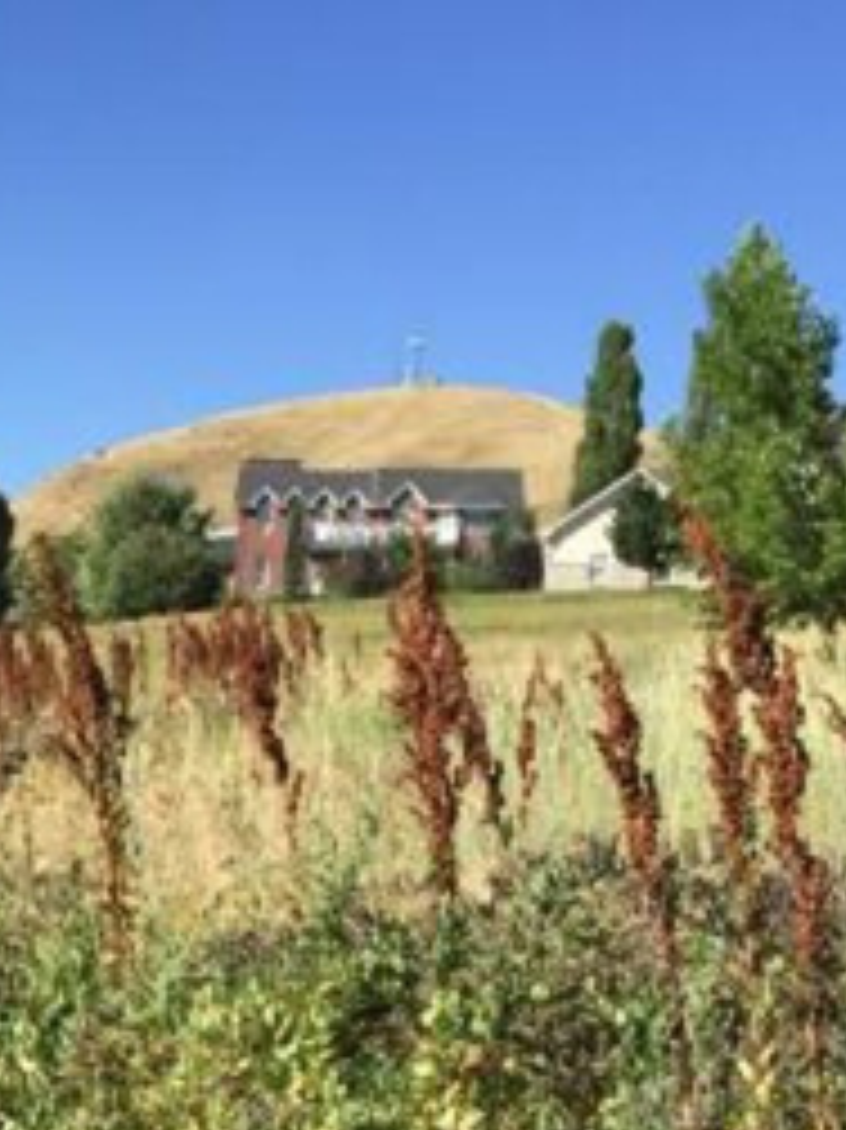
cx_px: -212
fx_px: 2413
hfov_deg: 18.7
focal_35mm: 74
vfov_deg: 25.3
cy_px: 1076
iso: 32
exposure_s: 1/1522
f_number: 2.2
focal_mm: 4.15
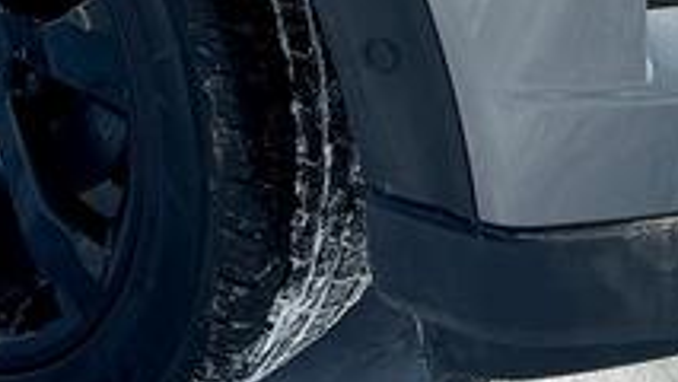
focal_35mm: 157
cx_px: 86
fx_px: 2824
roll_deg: -0.2
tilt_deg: -18.7
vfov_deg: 7.4
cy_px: -446
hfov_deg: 13.6
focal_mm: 6.76
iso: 80
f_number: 1.78
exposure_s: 1/2252
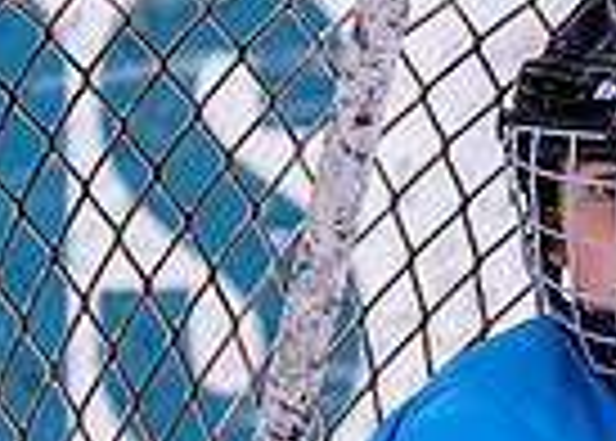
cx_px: 769
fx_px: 36845
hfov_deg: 1.0
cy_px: 774
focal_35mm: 2105
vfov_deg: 0.7
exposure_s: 1/1250
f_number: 2.8
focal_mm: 200
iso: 2500
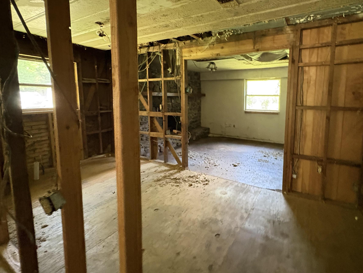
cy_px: 118
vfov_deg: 71.3
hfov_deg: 87.0
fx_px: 189
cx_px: 212
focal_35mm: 18
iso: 800
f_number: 2.2
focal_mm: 2.22
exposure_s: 1/51
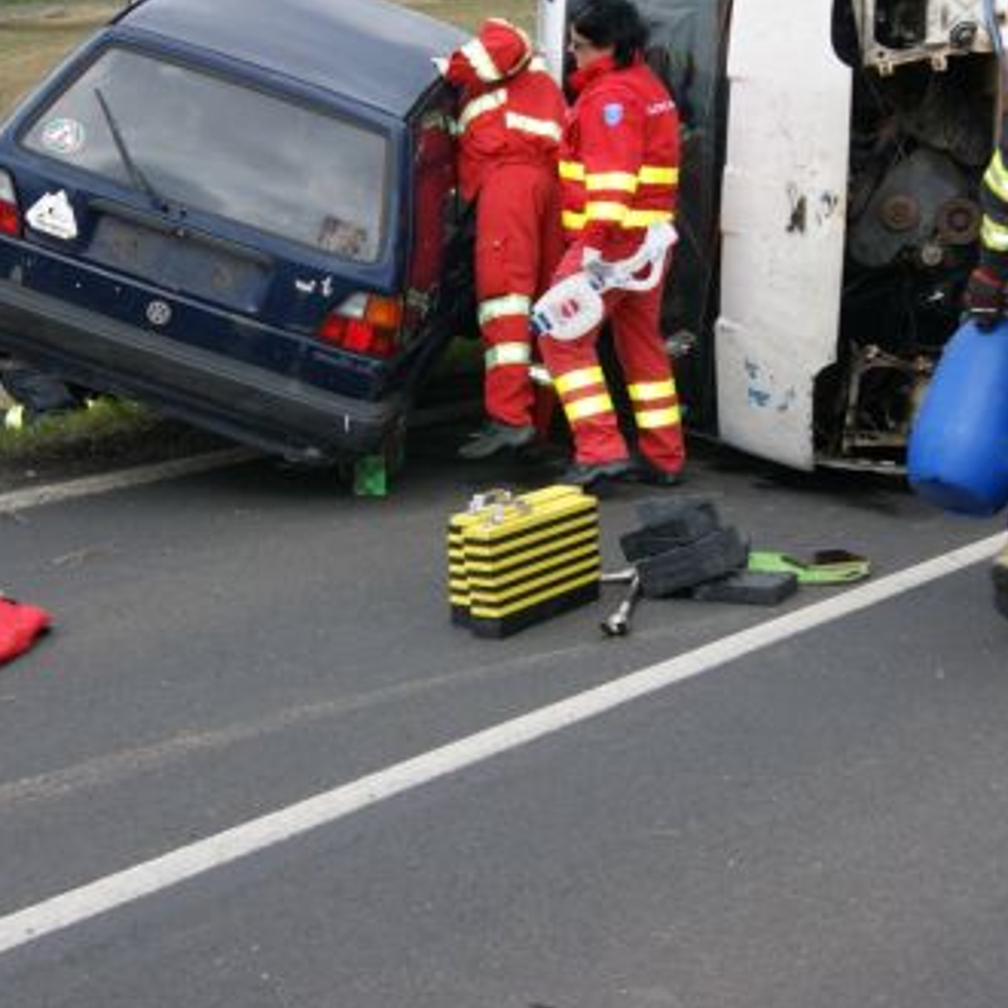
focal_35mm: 74
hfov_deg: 23.4
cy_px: 447
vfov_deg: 23.3
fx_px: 2438
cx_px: 553
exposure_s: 1/160
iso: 100
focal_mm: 30
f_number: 9
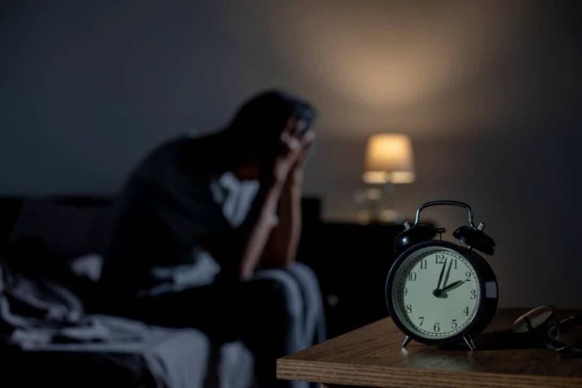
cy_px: 194
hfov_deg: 39.6
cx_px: 291
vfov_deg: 27.0
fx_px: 808
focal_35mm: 50
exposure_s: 1/40
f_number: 4
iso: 200
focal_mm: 50
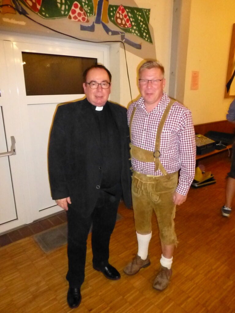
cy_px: 156
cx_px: 118
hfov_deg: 54.9
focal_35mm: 25
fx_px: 226
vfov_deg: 69.4
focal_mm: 4.3
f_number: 3.3
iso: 1600
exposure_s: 1/40
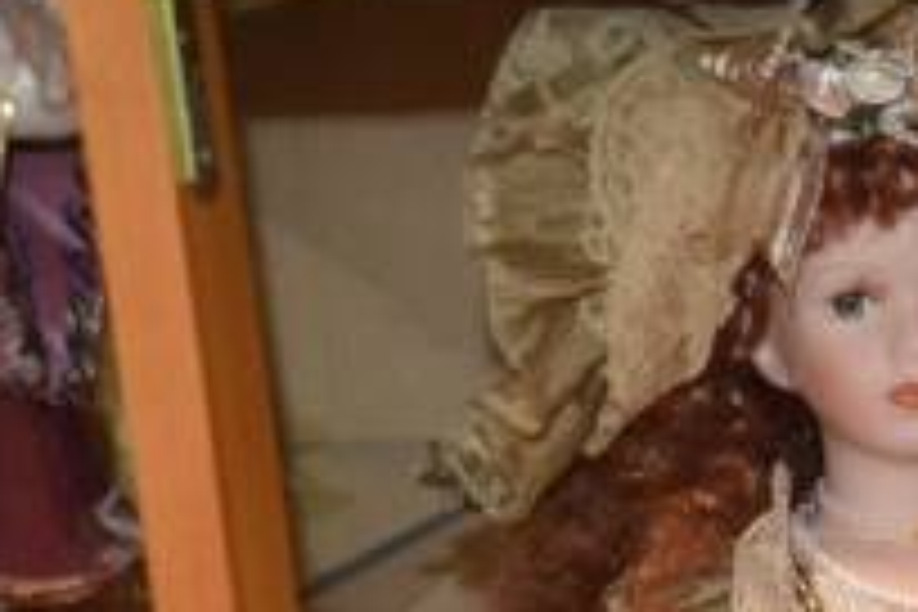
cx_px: 1688
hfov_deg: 12.6
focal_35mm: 147
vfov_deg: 9.0
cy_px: 1064
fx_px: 3747
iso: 2000
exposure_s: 1/60
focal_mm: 25
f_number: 4
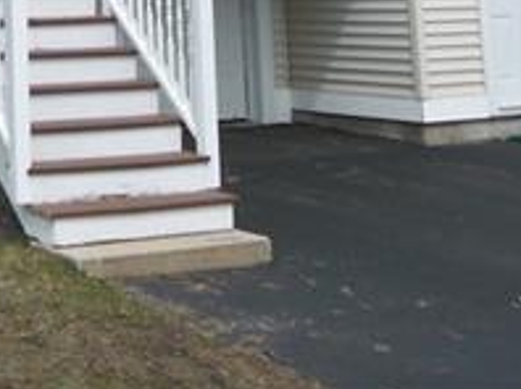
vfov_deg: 13.5
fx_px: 1398
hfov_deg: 20.6
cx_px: 42
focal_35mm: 93
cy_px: -392
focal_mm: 3.8
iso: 50
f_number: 5.6
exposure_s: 1/250
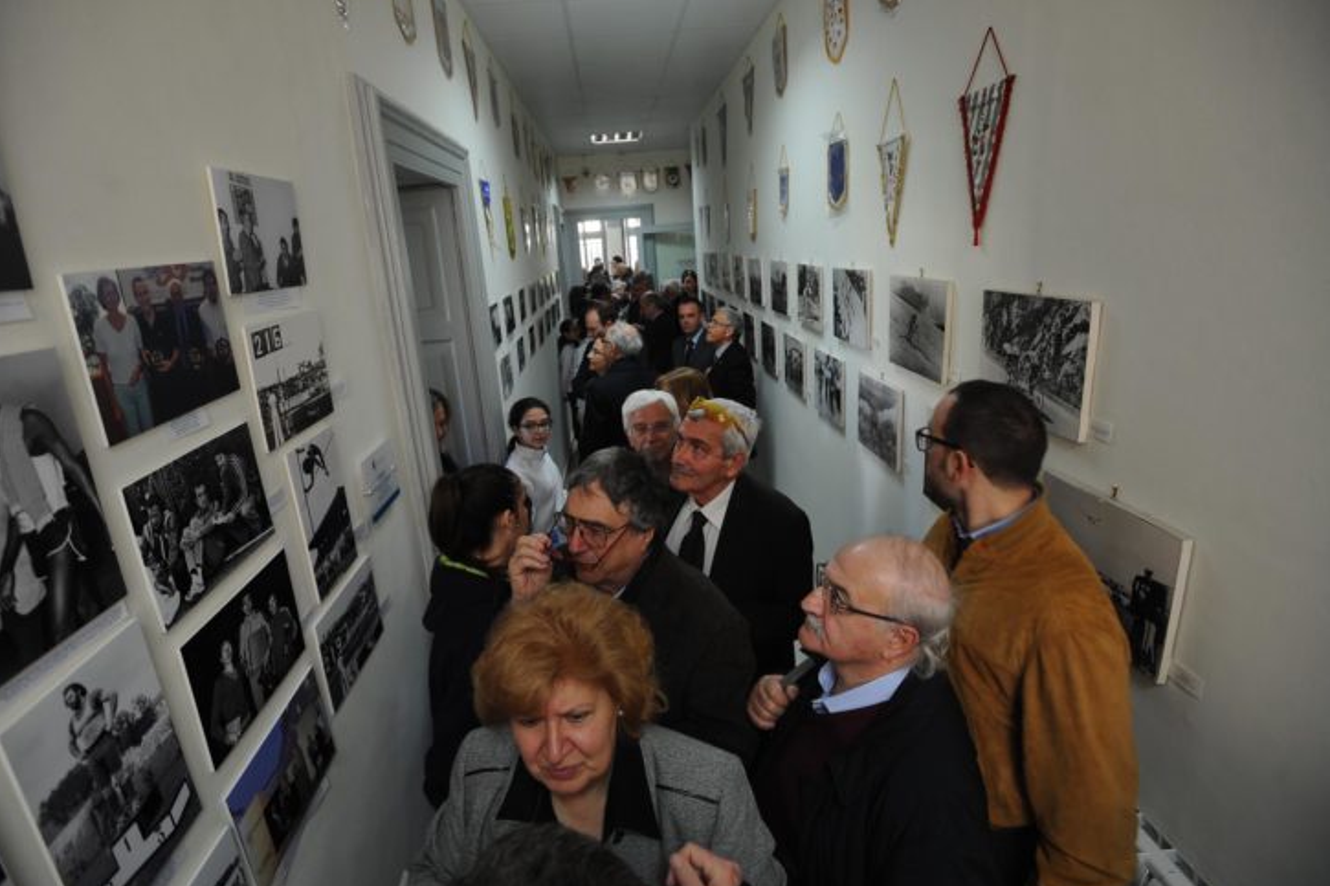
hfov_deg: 90.0
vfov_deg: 67.4
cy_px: 437
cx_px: 640
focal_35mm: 18
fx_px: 665
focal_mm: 17
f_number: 3.5
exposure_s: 1/100
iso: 800
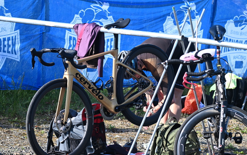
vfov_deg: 6.4
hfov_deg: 10.2
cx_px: 123
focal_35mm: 205
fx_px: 1380
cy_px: 82
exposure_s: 1/250
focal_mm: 200
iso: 560
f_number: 9
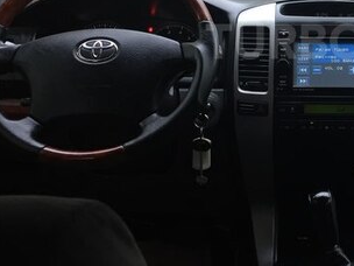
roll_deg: -0.3
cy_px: 41
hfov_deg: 29.3
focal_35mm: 63
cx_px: 325
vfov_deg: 22.9
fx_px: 644
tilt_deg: -9.5
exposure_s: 1/33
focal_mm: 4.15
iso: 50
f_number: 2.2
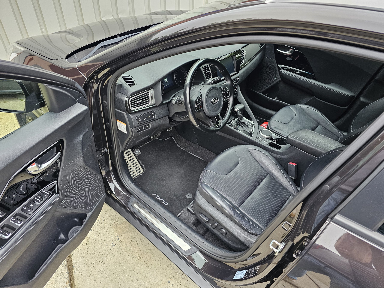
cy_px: 144
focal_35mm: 23
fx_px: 255
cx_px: 192
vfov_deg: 58.9
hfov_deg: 73.9
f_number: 1.7
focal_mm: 6.3
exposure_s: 1/100
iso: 320
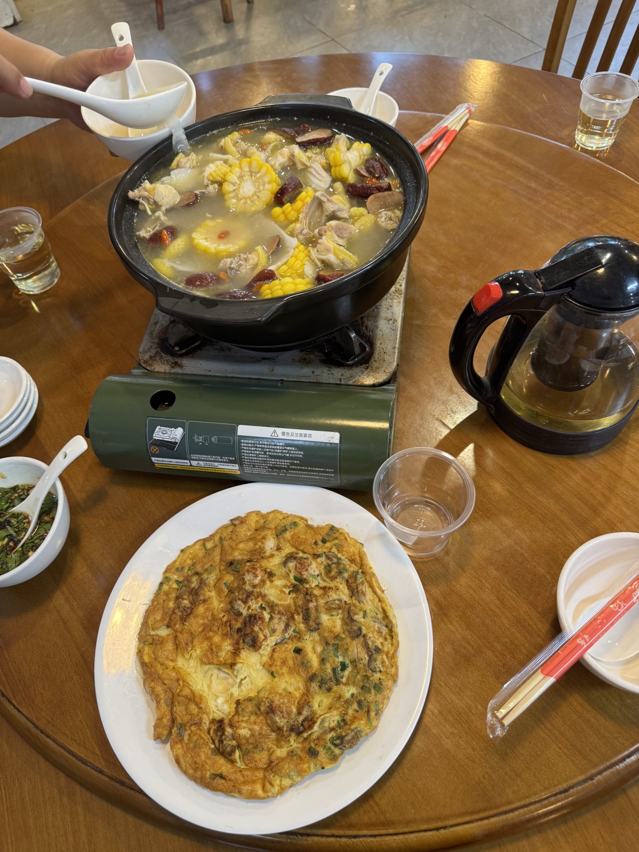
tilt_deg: -57.1
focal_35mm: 24
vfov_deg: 71.6
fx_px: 591
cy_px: 426
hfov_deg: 56.8
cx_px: 320
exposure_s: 1/50
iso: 160
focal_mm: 6.76
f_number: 1.78
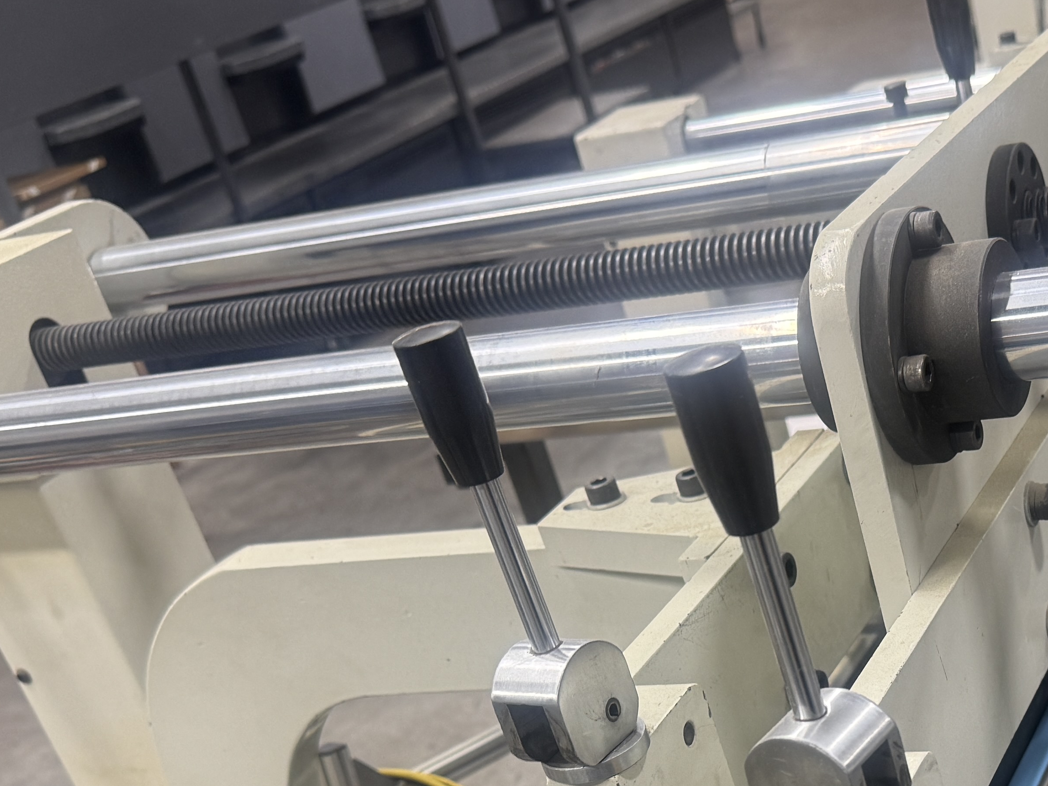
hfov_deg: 32.4
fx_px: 1726
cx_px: 900
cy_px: 888
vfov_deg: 23.8
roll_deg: +14.1
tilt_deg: -34.0
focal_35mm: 57
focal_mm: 6.76
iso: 125
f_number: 1.78
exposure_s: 1/60
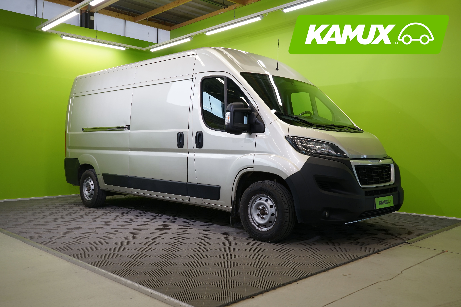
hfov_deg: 58.7
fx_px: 410
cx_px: 230
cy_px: 154
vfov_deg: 41.1
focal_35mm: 32
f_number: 6.3
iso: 400
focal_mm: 32
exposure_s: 1/30
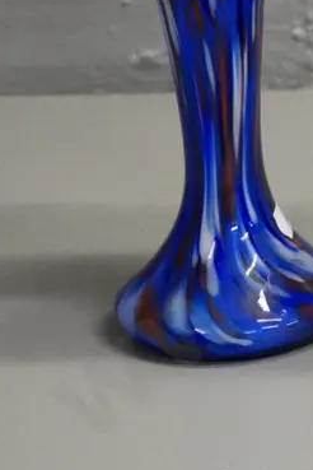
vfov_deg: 11.8
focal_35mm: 173
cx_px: 585
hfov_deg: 7.7
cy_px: 28
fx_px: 2256
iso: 3200
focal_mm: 30
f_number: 4.9
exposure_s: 1/125
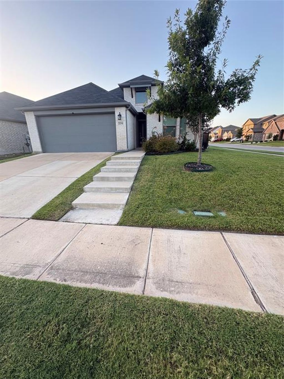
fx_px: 153
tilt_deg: -16.1
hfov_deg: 85.7
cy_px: 190
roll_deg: +0.5
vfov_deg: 102.1
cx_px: 142
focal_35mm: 14
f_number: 2.2
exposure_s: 1/99
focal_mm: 2.22
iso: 50
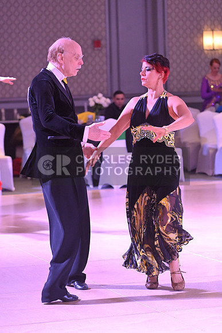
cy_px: 166
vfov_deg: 15.2
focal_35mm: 135
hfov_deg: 10.2
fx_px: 1248
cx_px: 111
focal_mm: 135
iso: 5000
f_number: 5
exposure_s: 1/320
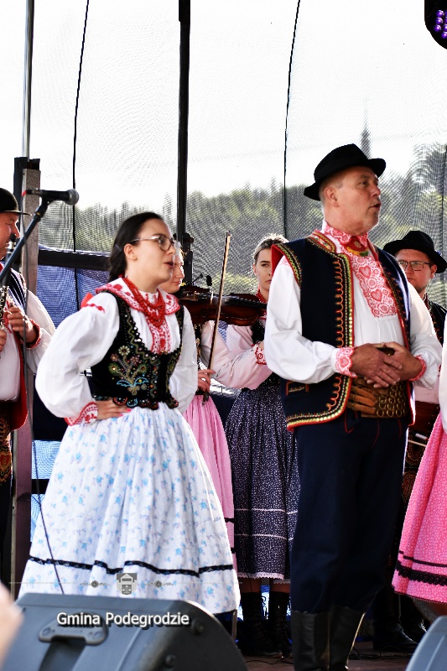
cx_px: 224
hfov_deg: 9.1
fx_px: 2795
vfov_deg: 13.7
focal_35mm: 150
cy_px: 336
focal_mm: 100
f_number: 6.3
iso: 110
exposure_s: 1/80
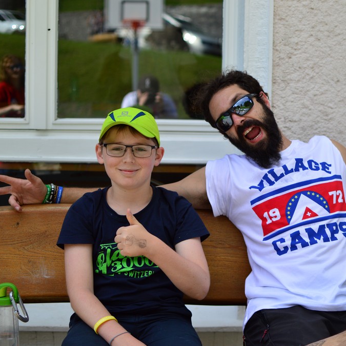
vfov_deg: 25.5
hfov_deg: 25.4
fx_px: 765
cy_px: 174
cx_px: 217
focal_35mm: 68
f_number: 1.8
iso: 100
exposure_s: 1/2000
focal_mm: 35
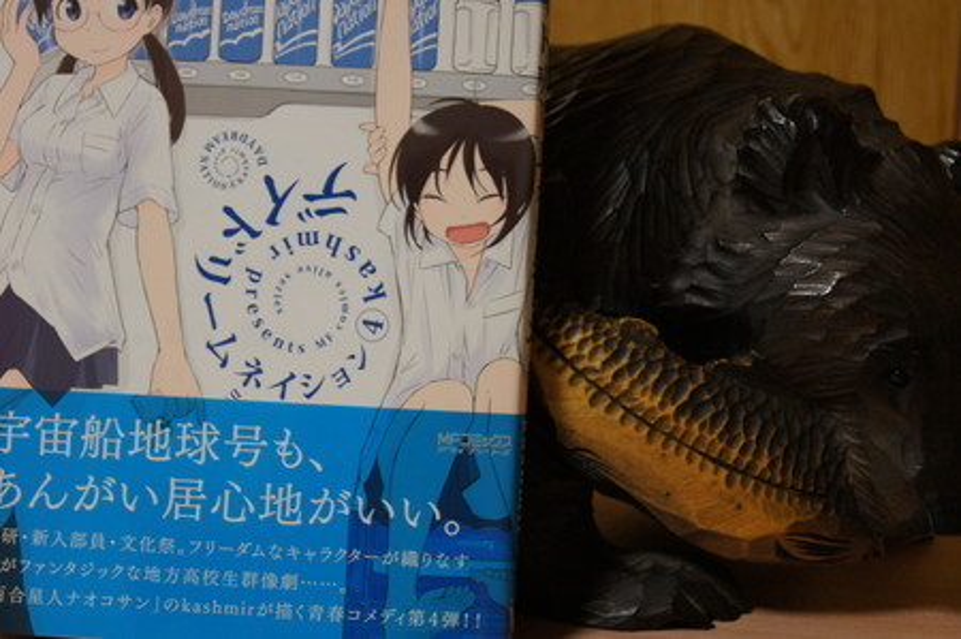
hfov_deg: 24.6
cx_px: 480
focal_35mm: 82
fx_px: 2200
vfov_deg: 16.5
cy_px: 320
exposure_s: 1/25
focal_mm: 55
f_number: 5.6
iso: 1600
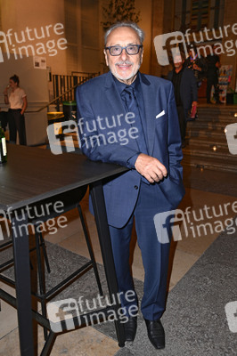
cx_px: 118
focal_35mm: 31
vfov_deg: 60.3
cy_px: 178
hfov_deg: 42.3
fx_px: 307
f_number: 4
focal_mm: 31
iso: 1600
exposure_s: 1/100
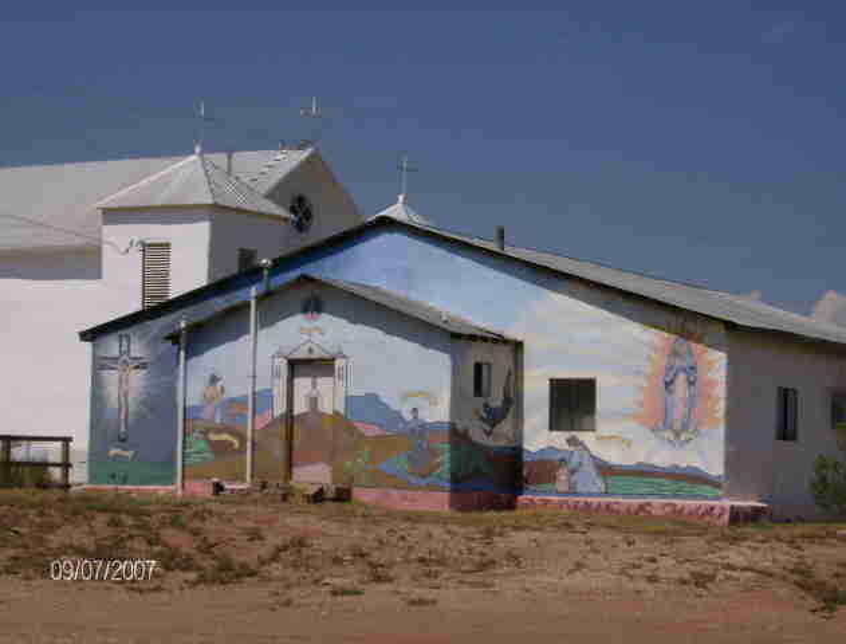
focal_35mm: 109
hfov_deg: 18.0
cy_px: 322
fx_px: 2678
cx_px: 423
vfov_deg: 13.7
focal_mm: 18
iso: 100
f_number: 7.8
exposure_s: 1/1096
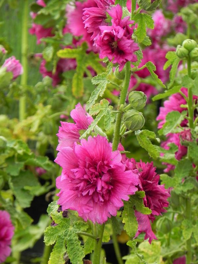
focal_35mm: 291
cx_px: 99
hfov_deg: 5.1
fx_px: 2219
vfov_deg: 6.8
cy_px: 132
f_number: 5
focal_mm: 51.8
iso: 160
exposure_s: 1/160
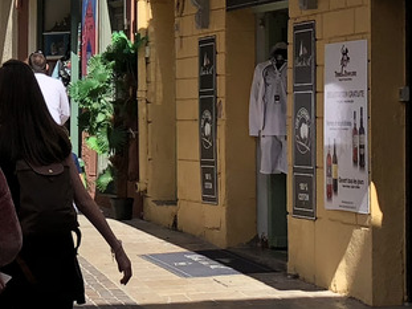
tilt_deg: +4.8
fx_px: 1713
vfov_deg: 10.2
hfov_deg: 13.4
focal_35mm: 144
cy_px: 9
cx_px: -74
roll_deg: -0.3
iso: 20
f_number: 1.8
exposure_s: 1/1412
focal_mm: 4
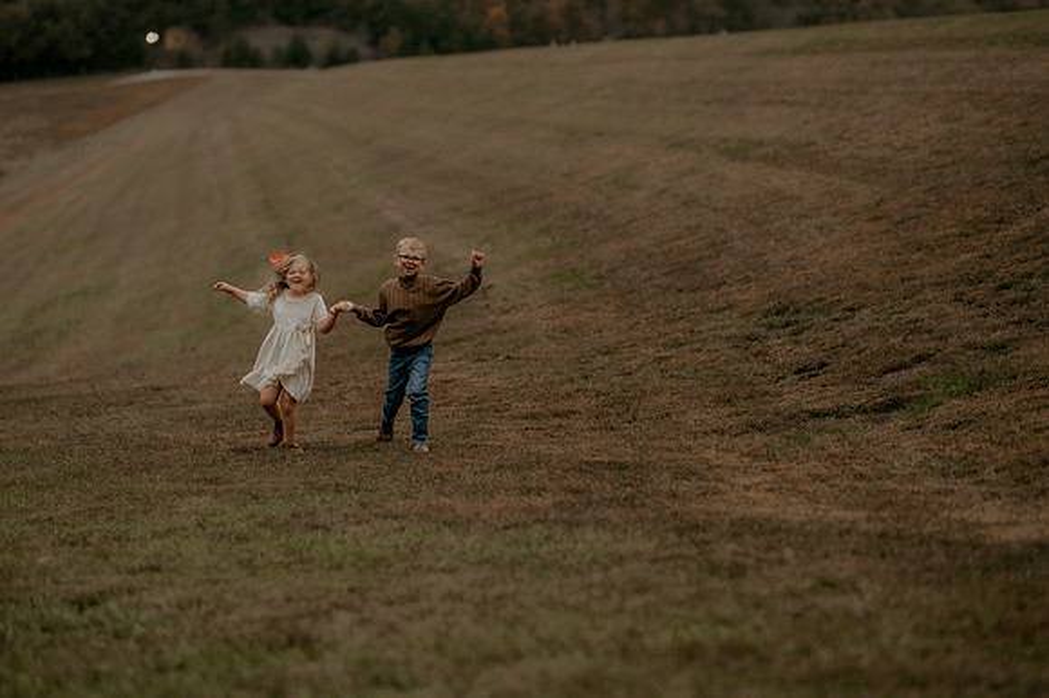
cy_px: 349
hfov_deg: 23.9
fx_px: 2475
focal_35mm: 85
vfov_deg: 16.1
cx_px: 524
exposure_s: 1/250
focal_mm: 85
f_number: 1.8
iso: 400
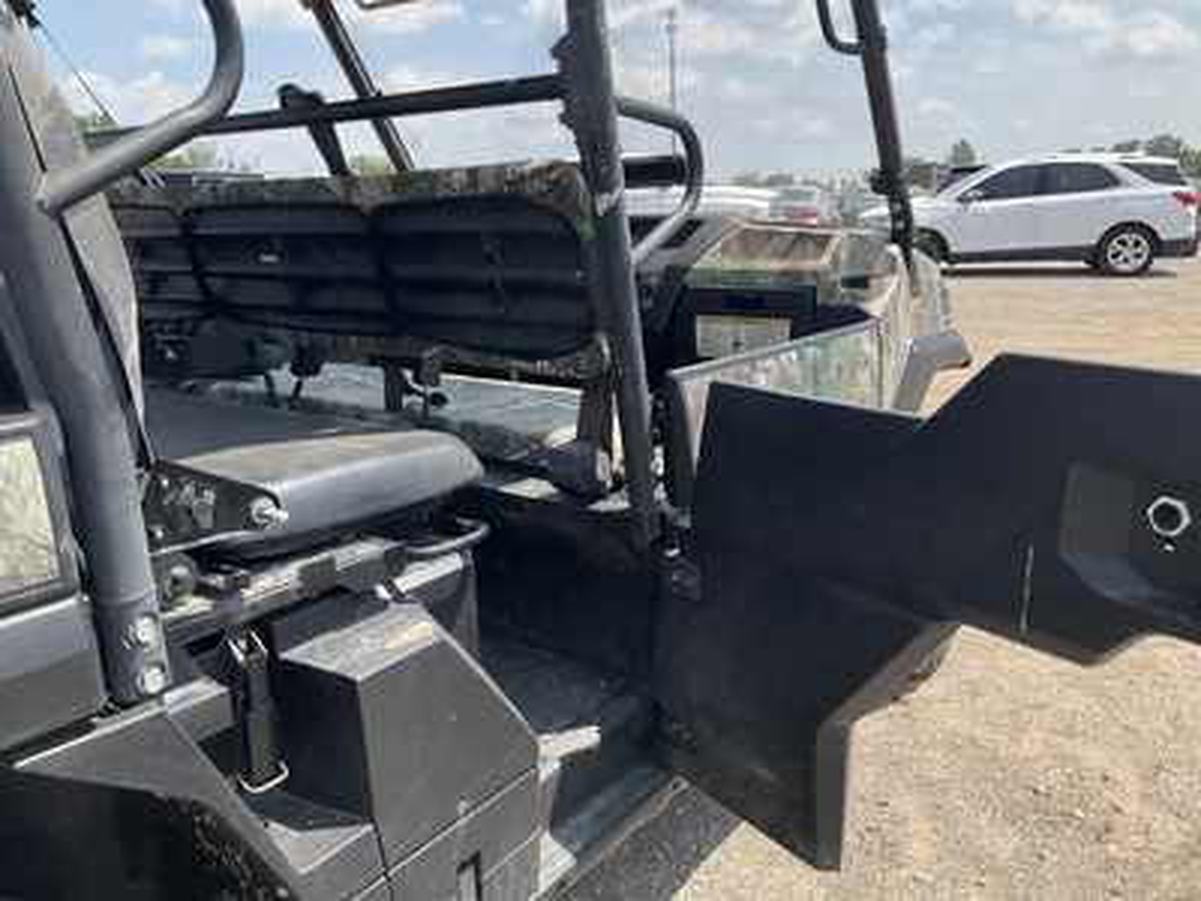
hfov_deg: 61.7
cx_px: 600
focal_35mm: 29
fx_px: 1006
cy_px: 450
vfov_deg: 48.2
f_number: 1.8
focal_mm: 3
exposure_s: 1/1035
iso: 25
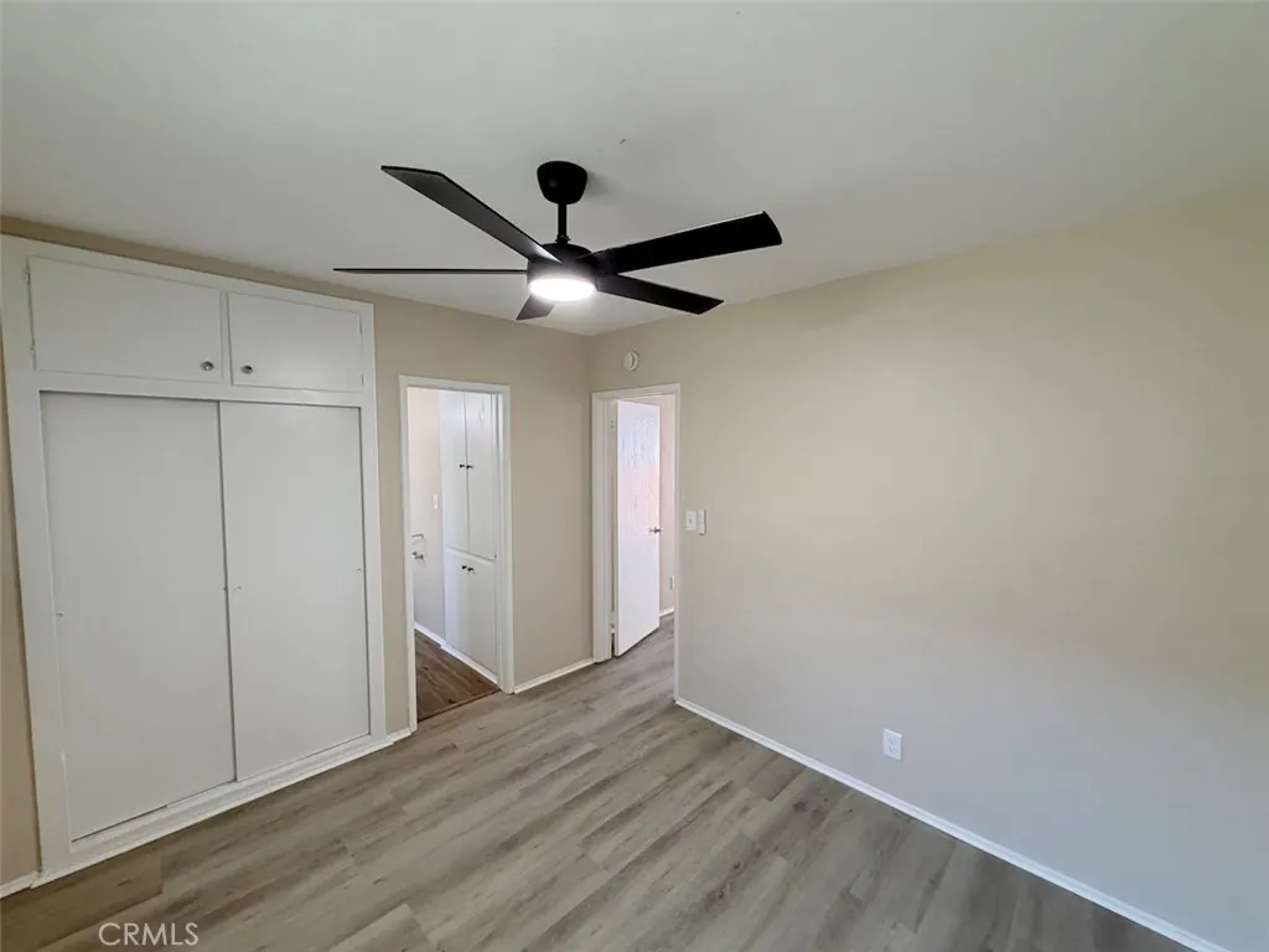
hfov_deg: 102.1
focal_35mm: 14
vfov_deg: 85.7
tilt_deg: -0.8
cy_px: 476
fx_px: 513
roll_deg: -0.4
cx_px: 634
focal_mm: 2.22
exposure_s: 1/120
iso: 250
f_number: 2.2
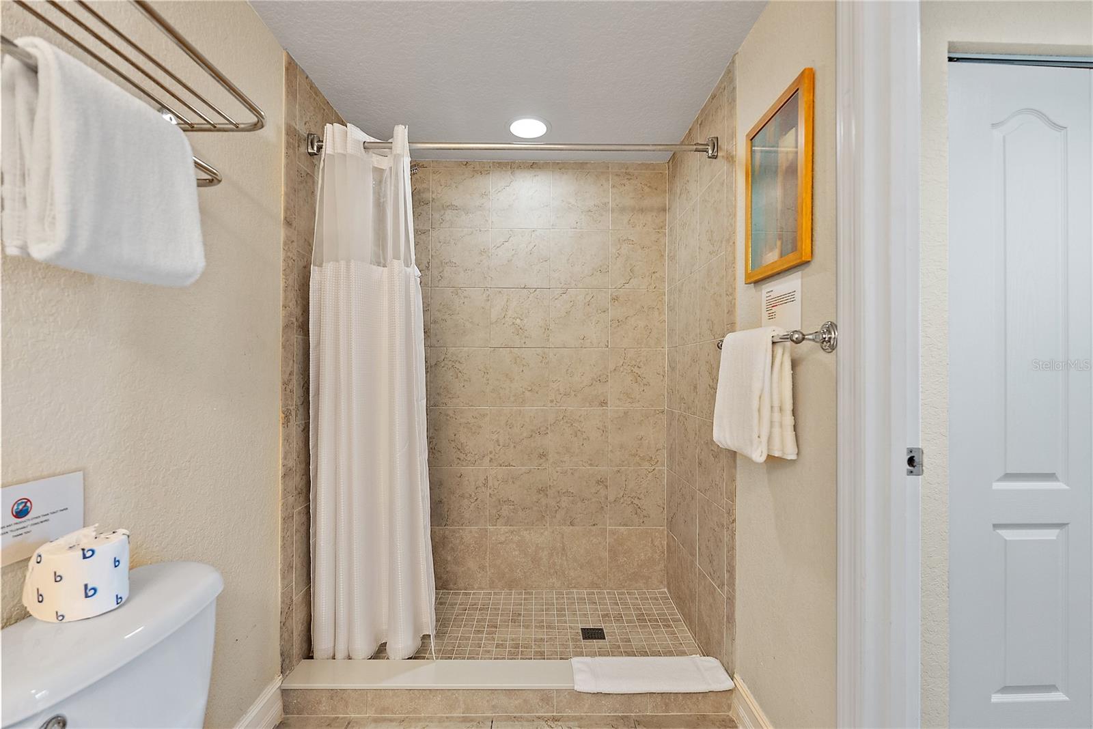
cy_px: 364
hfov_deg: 95.0
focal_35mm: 16
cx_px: 546
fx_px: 501
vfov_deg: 72.1
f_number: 4
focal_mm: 16.5
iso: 1600
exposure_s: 1/25
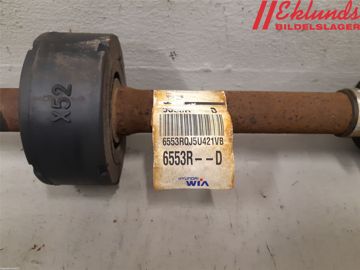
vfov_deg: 53.1
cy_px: 135
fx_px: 270
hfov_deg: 67.3
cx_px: 180
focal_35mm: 26
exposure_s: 1/50
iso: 200
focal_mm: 3.93
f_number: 1.7
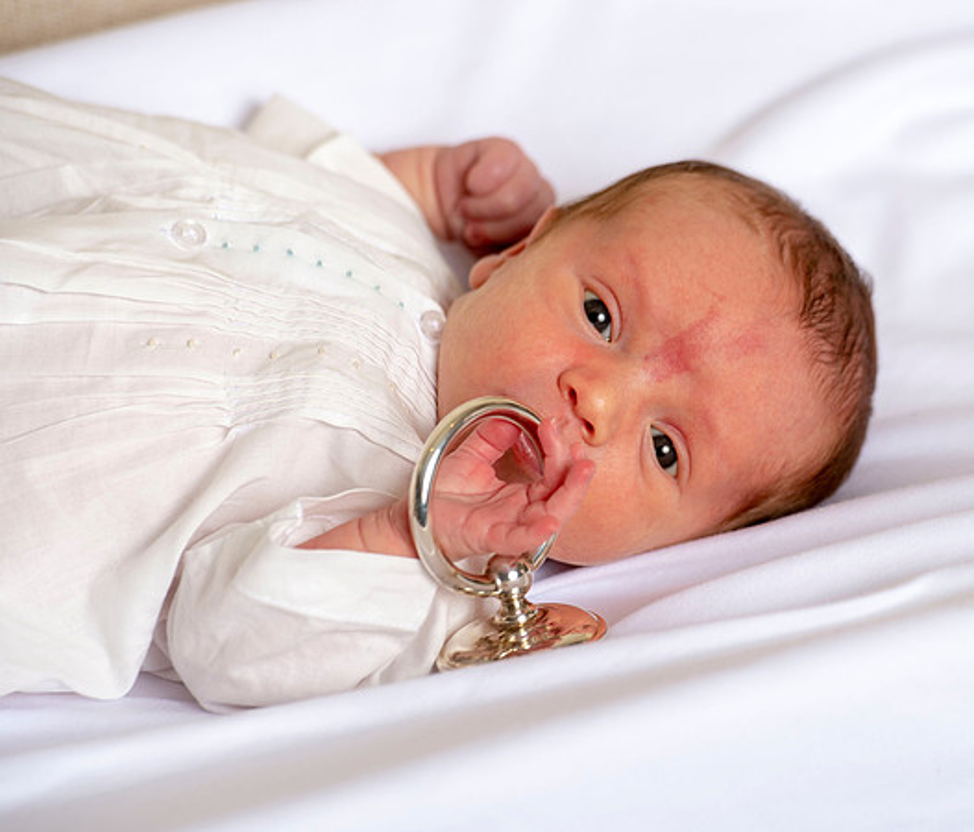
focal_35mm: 270
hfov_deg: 7.0
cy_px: 479
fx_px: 7996
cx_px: 576
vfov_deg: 6.0
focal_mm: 200
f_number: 5.6
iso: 125
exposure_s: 1/160
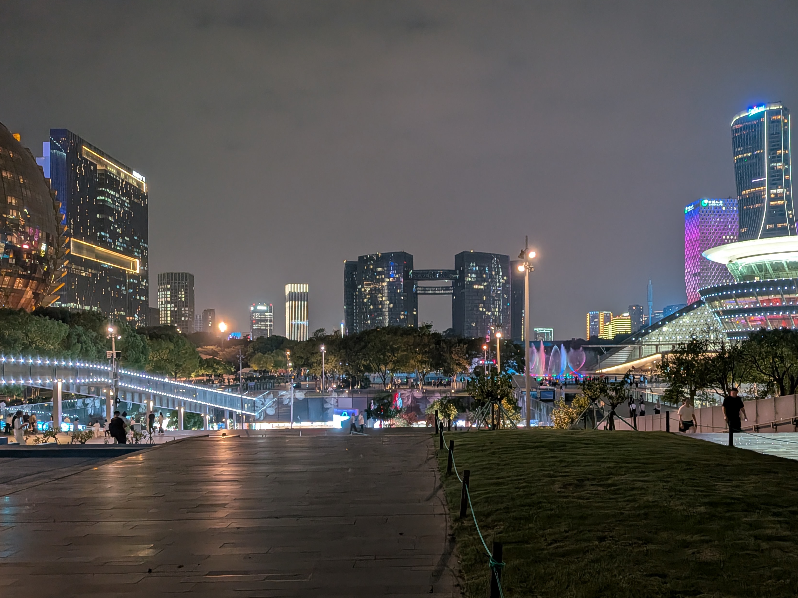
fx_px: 669
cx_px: 446
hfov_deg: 61.5
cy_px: 359
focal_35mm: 29
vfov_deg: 48.0
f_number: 1.7
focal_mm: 4.53
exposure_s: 1/25
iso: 252
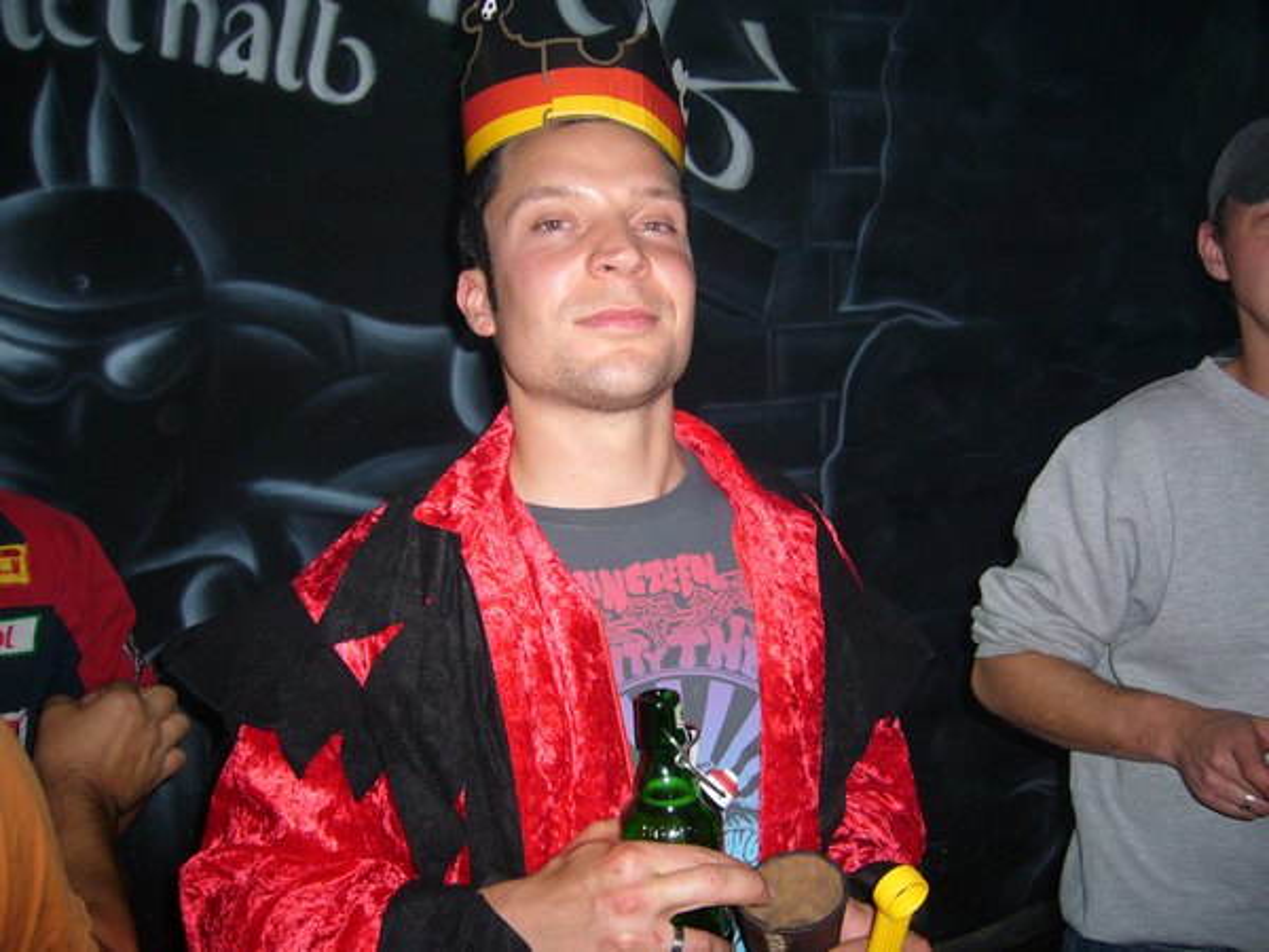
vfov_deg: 40.7
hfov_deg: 52.6
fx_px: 1283
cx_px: 634
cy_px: 476
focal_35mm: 35
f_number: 2.8
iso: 100
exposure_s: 1/30
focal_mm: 5.8
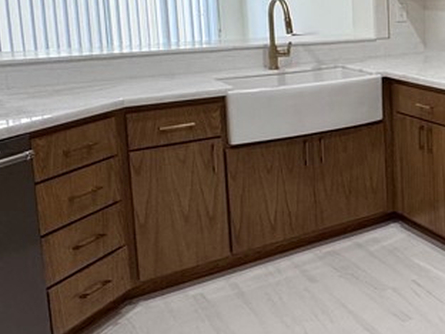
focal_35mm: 46
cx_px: 593
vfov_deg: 30.5
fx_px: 591
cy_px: 51
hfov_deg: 31.0
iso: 200
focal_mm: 2.22
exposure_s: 1/120
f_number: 2.2
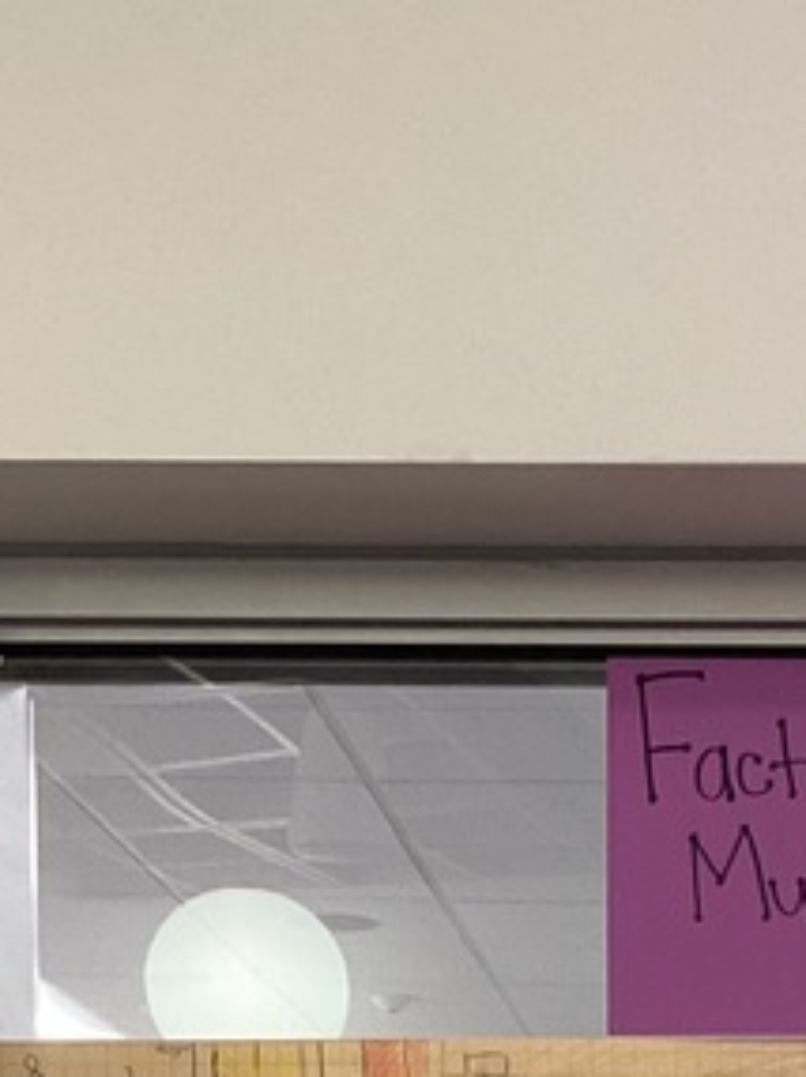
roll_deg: +0.3
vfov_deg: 15.5
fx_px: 3451
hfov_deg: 13.1
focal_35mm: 111
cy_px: 1864
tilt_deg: -5.7
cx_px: 847
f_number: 2.4
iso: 250
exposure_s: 1/60
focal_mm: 3.3
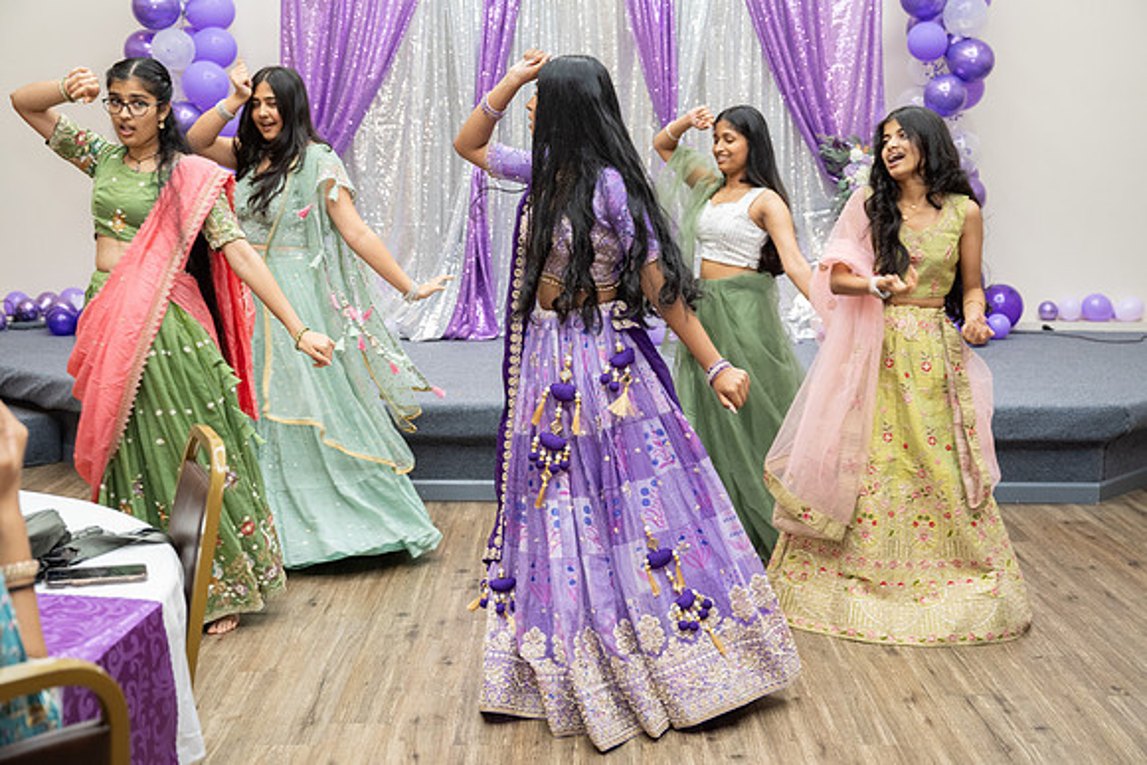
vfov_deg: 30.5
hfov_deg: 44.5
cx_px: 574
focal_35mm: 44
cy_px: 382
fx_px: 1402
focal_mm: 44
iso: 1000
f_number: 4
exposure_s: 1/160
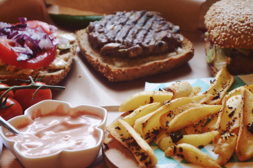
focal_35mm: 178
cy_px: 88
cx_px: 124
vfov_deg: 7.7
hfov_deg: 11.6
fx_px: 1250
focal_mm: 90
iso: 800
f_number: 5.6
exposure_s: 1/60
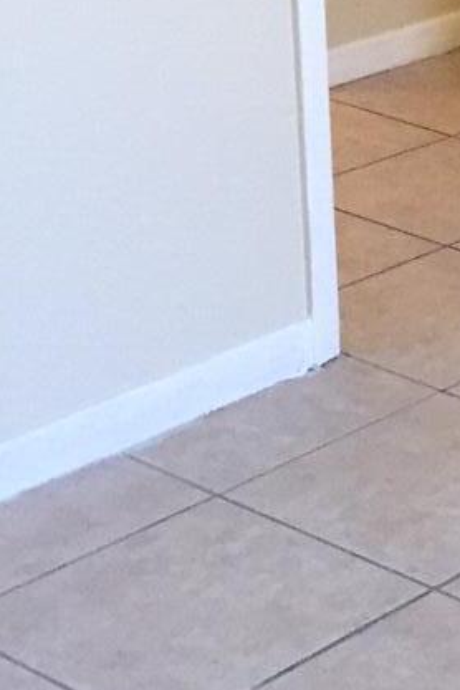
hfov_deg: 10.4
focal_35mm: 118
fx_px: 2261
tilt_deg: -18.0
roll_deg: -2.6
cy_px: 121
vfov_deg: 17.2
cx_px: 1011
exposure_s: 1/30
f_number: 2.2
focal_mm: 4.15
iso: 160
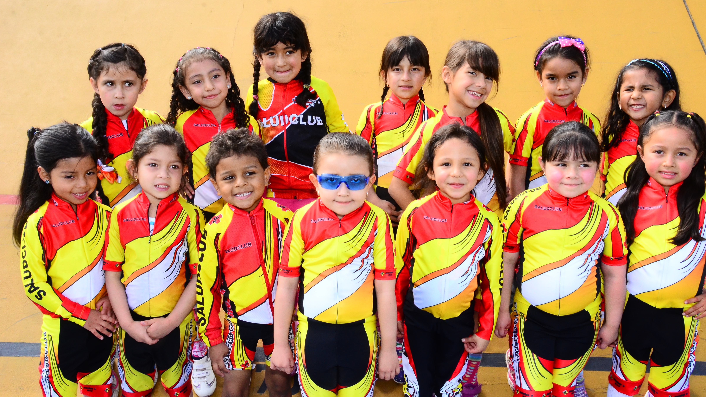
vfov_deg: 36.7
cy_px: 198
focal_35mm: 32
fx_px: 599
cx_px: 359
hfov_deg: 61.0
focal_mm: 20
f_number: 16
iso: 1000
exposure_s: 1/125
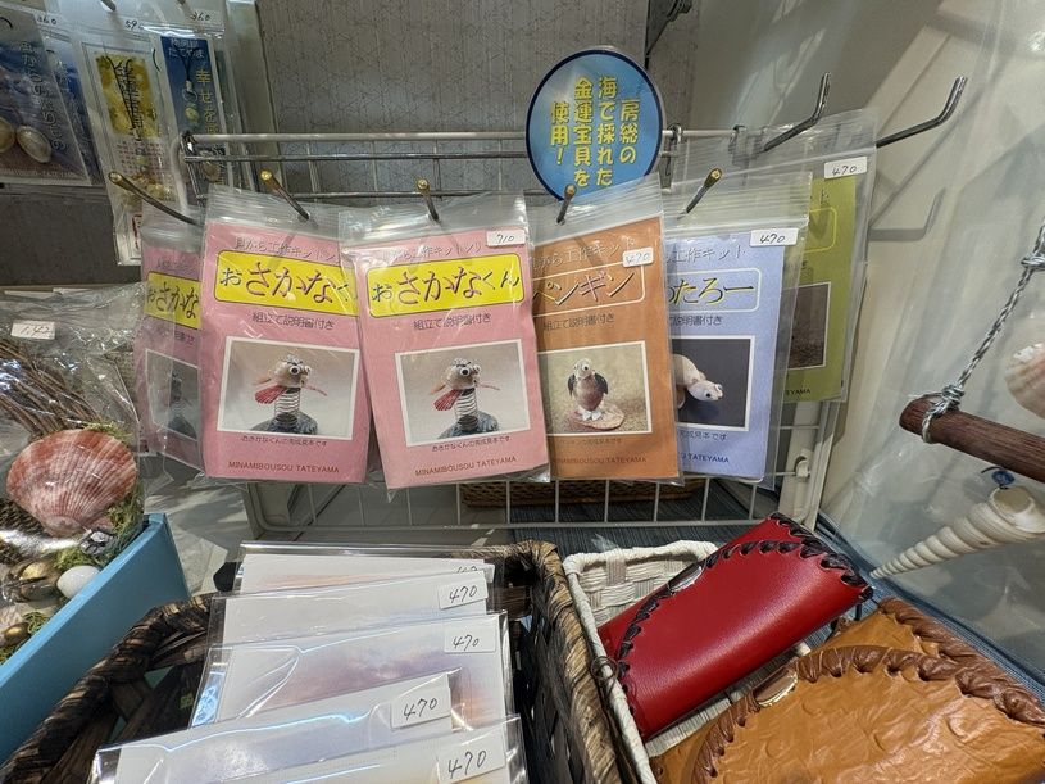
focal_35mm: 14
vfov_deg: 85.7
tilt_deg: -17.7
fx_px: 423
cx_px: 522
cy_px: 392
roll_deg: +1.1
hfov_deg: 102.1
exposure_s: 1/100
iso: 160
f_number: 2.2
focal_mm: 2.22
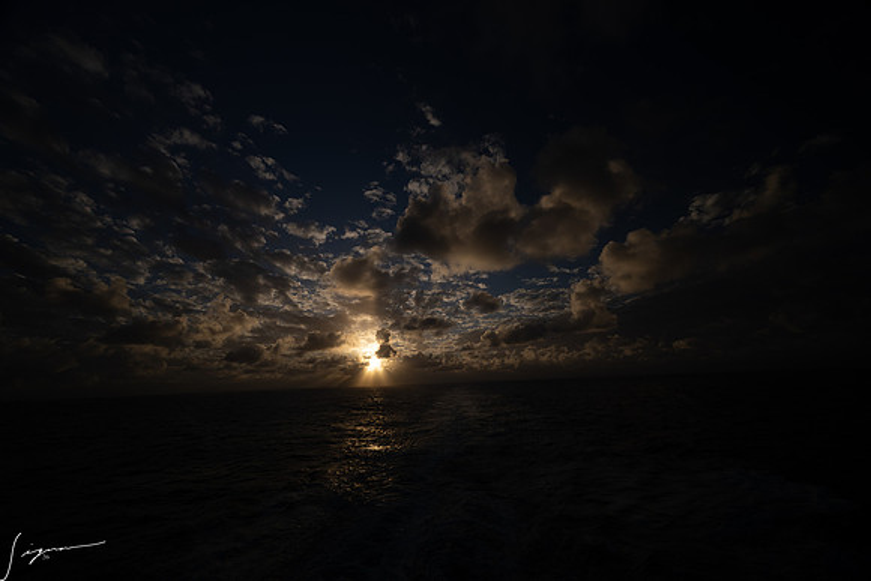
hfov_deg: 104.2
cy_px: 290
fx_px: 339
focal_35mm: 14
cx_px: 436
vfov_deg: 81.2
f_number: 13
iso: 125
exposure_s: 1/400
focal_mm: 14
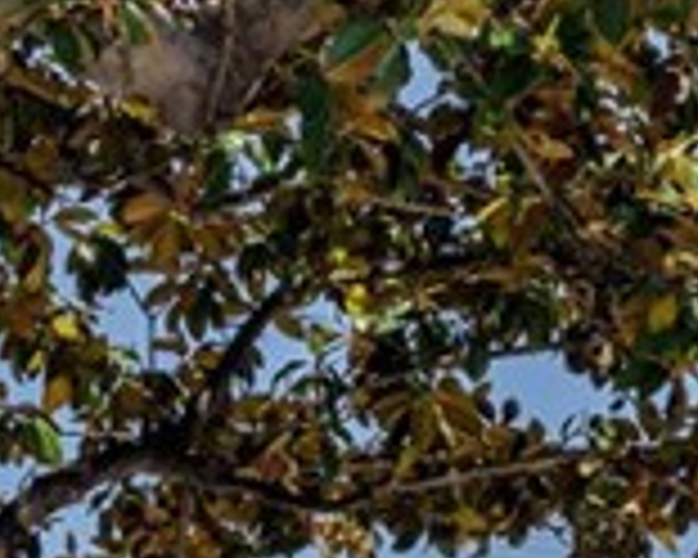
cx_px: 563
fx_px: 3718
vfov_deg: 8.1
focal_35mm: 180
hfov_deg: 10.7
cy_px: 1148
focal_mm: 29
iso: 400
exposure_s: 1/200
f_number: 16
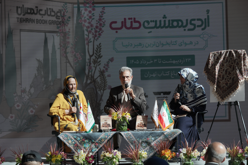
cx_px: 124
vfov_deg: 13.7
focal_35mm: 100
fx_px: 689
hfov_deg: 20.4
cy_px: 82
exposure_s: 1/250
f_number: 6.3
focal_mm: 100
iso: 125
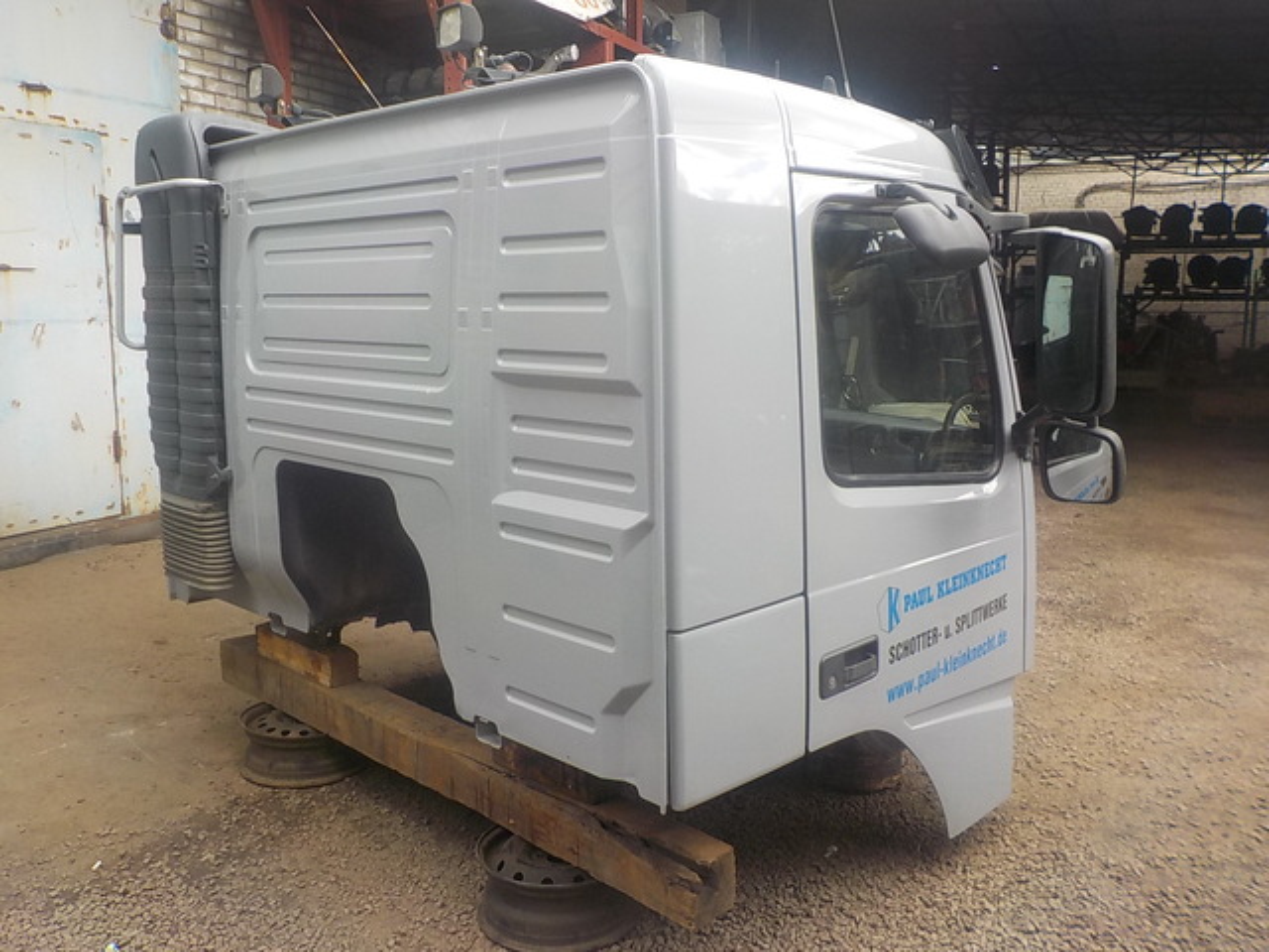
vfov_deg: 46.8
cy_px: 476
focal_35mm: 30
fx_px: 1100
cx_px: 634
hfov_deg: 60.0
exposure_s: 1/160
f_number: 3.3
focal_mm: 4.1
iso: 125
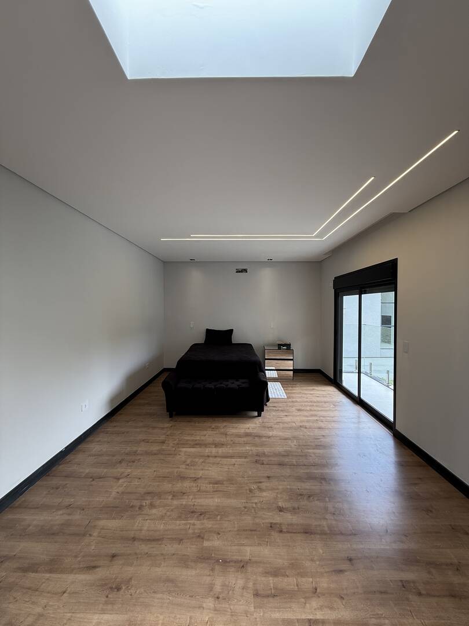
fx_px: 253
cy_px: 313
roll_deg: -0.8
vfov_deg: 102.1
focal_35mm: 14
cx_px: 234
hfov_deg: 85.7
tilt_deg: -0.8
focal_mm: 2.22
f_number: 2.2
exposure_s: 1/120
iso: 64
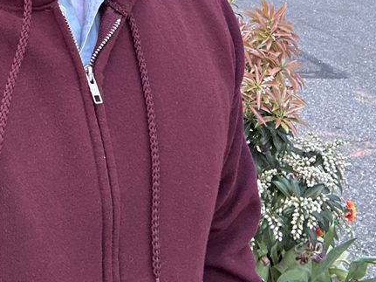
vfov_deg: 20.5
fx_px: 695
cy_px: -107
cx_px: 36
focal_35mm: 64
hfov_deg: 29.0
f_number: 1.9
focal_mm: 2.69
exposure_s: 1/120
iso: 64
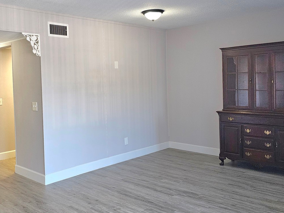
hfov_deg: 49.8
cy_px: 92
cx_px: 113
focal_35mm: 37
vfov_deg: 38.6
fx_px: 304
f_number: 1.7
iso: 100
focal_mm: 6.3
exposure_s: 1/60.2
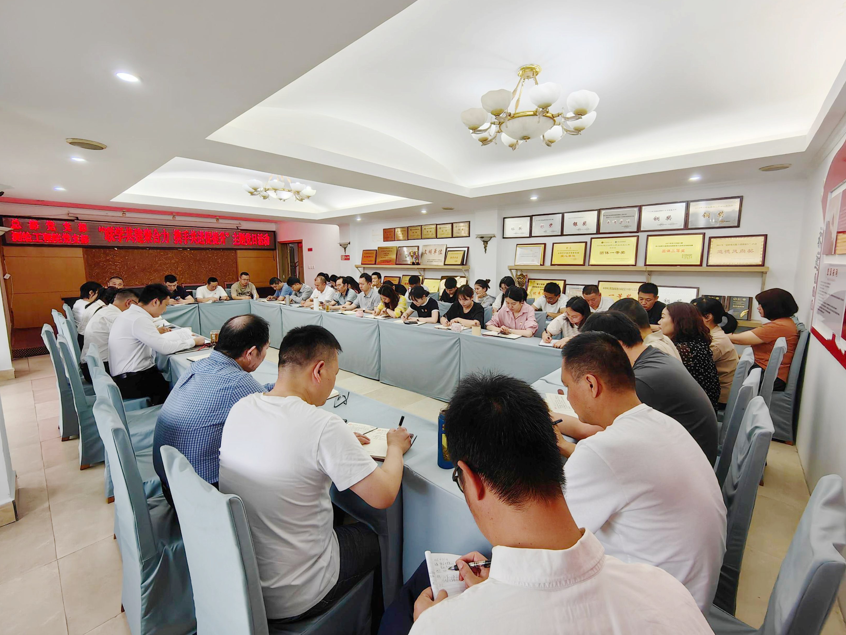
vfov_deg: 85.6
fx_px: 342
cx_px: 425
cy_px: 306
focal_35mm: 14
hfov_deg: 102.1
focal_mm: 1.95
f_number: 2.2
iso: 64
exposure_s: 1/33.3
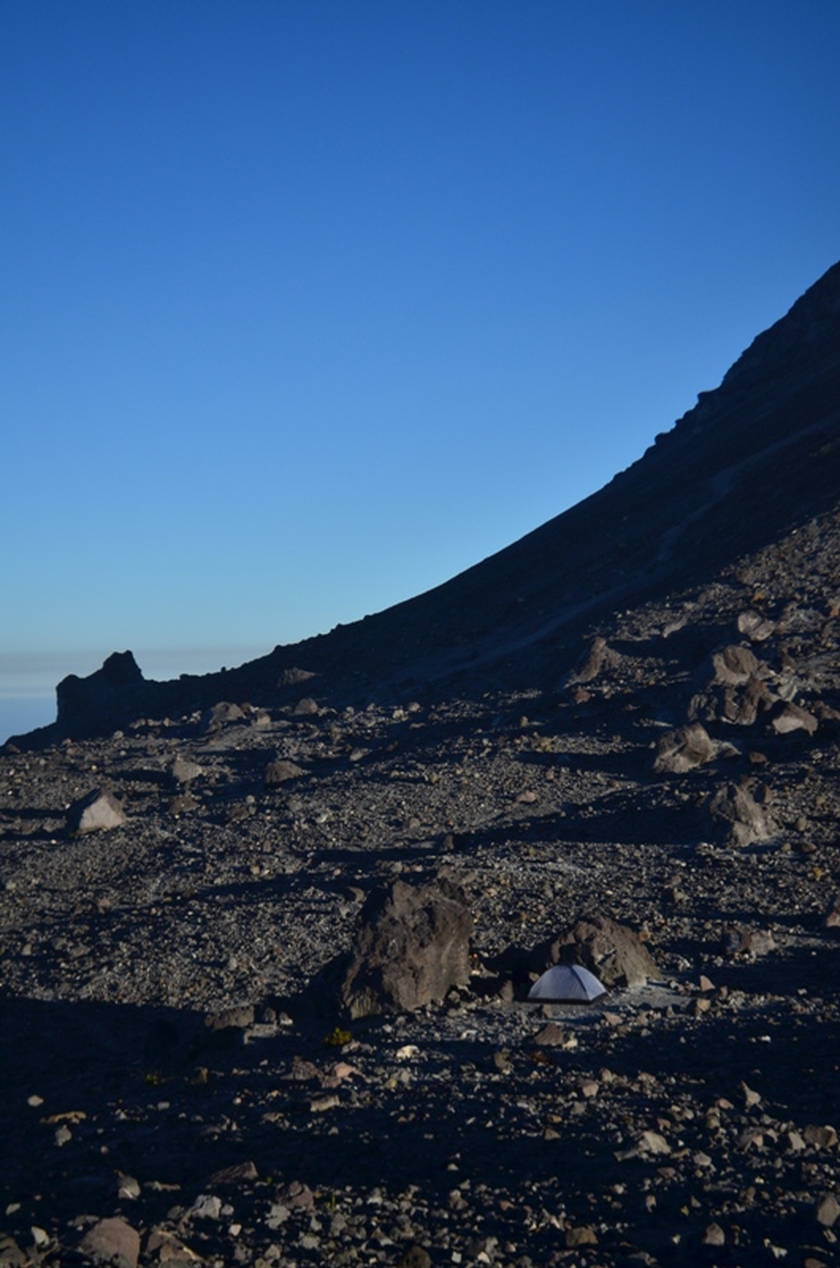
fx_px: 2214
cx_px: 420
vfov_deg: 32.0
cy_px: 634
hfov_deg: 21.5
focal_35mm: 63
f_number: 5.3
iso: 200
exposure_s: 1/2000
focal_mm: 42
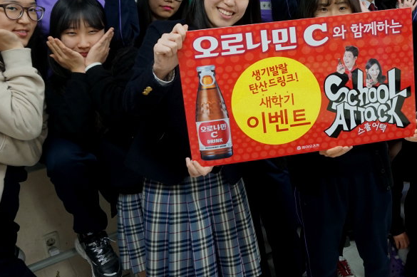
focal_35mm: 41
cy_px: 62
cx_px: 285
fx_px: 475
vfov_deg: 31.8
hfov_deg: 46.5
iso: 640
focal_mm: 16
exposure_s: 1/60
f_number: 4
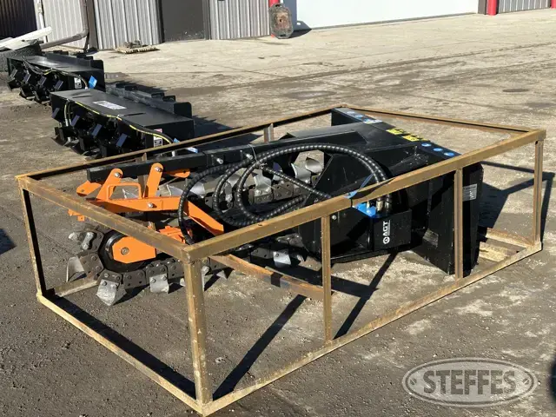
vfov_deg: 30.3
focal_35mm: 48
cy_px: 208
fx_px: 771
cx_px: 278
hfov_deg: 39.7
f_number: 1.78
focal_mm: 6.86
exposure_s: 1/2203
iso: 64
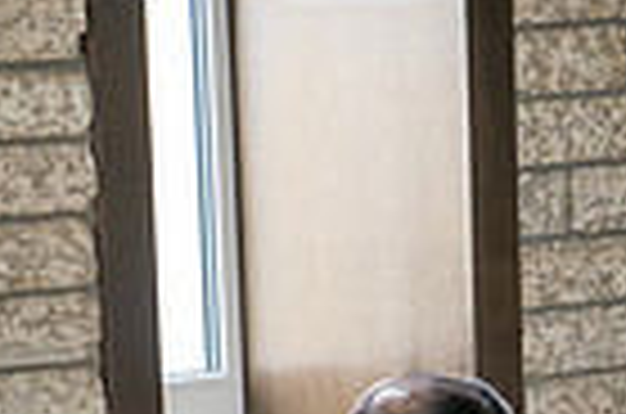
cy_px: 637
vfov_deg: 4.6
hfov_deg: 7.0
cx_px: 563
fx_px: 5083
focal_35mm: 293
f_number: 2.8
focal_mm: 70
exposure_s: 1/125
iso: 1600
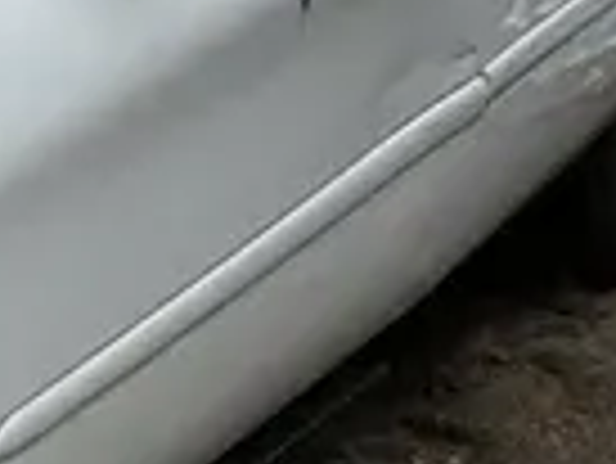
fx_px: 2992
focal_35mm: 168
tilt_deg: -23.0
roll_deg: +4.8
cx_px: -998
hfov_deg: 9.9
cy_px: 559
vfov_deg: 8.7
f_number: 1.78
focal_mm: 6.86
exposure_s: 1/6211
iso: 80
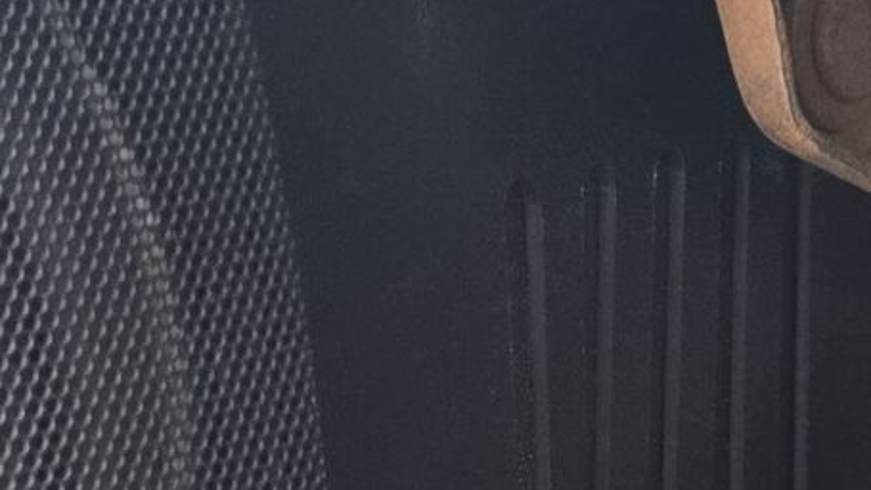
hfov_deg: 11.2
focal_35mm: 141
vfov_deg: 8.5
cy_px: 649
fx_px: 3257
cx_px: 2402
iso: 160
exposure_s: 1/120
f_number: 1.7
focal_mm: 6.3
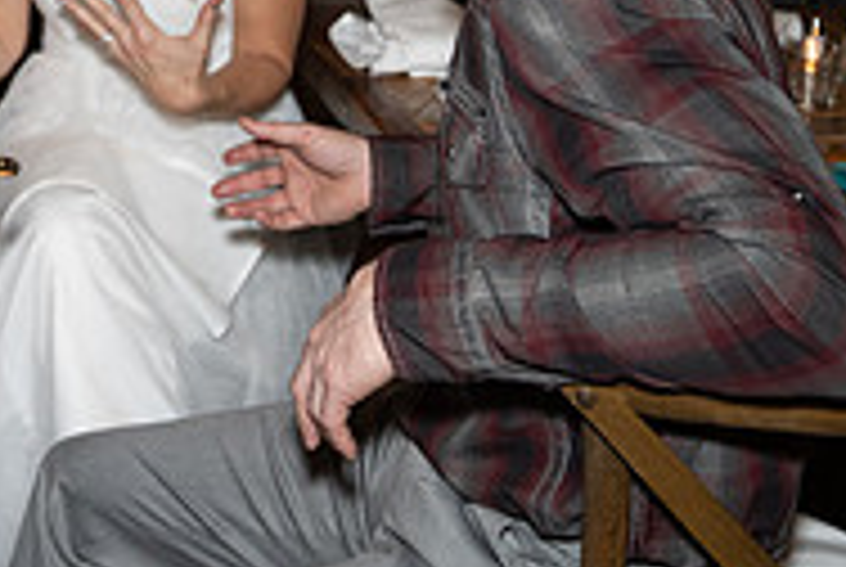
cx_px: -76
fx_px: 1812
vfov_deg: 16.9
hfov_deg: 24.6
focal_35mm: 77
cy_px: -133
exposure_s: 1/160
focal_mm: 25
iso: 2000
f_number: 2.8
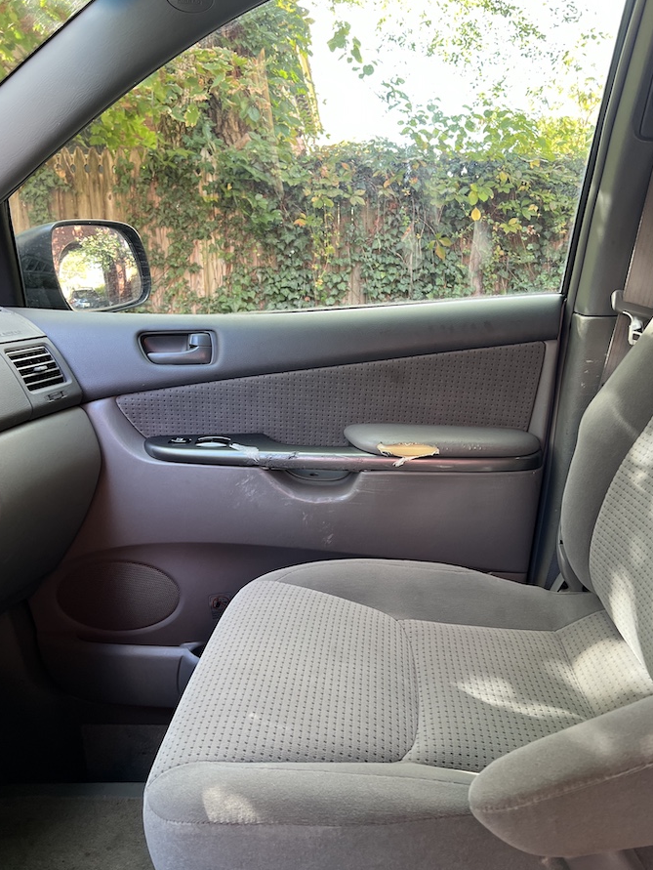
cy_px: 458
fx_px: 704
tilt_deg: -14.8
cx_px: 345
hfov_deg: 49.8
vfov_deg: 63.4
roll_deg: -0.6
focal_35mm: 28
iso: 125
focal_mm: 5.7
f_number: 1.5
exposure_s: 1/112
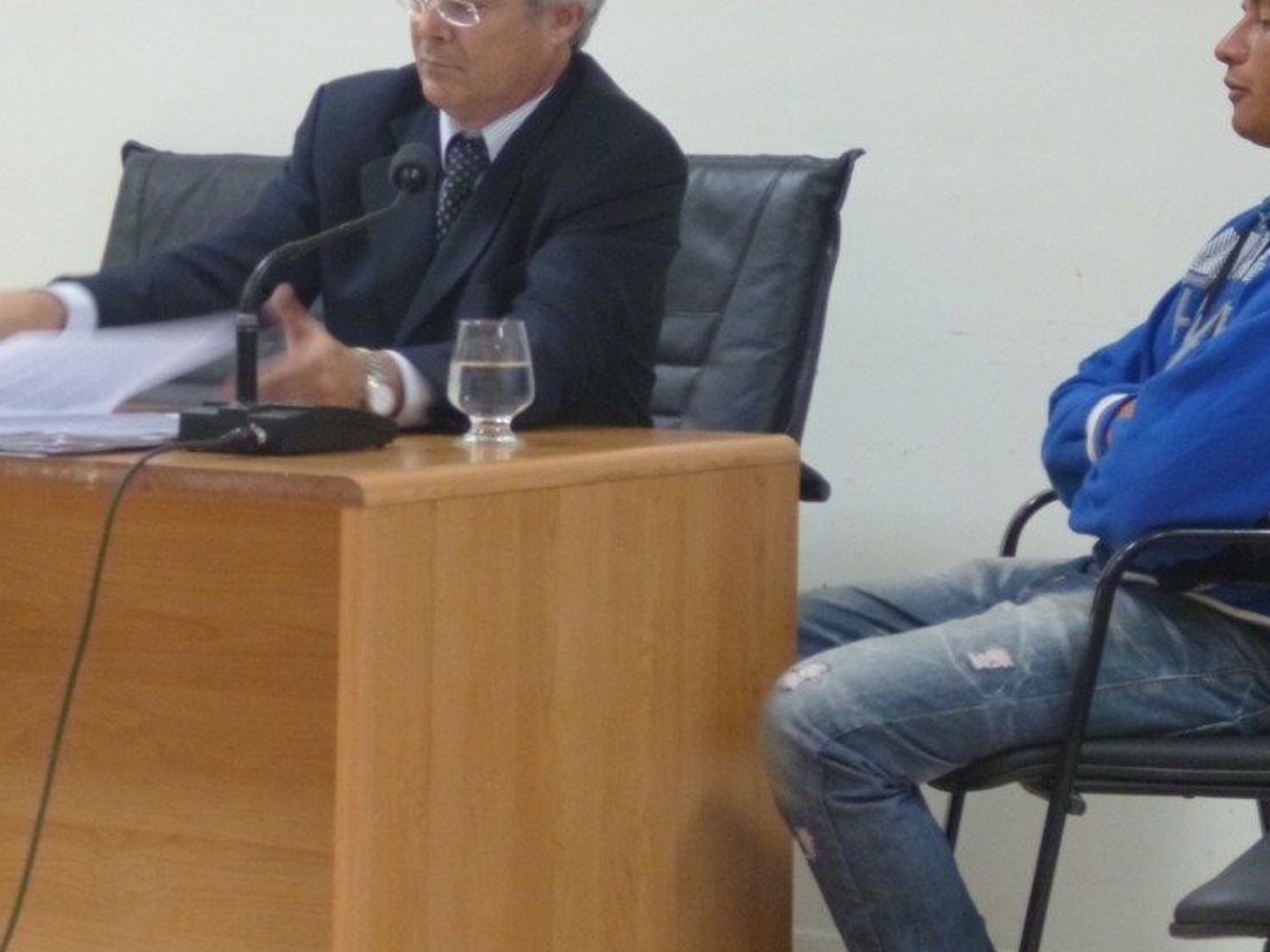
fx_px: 4218
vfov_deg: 12.9
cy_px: 357
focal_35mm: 115
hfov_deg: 17.1
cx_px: 641
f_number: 5.1
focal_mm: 14.8
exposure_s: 1/13
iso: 400
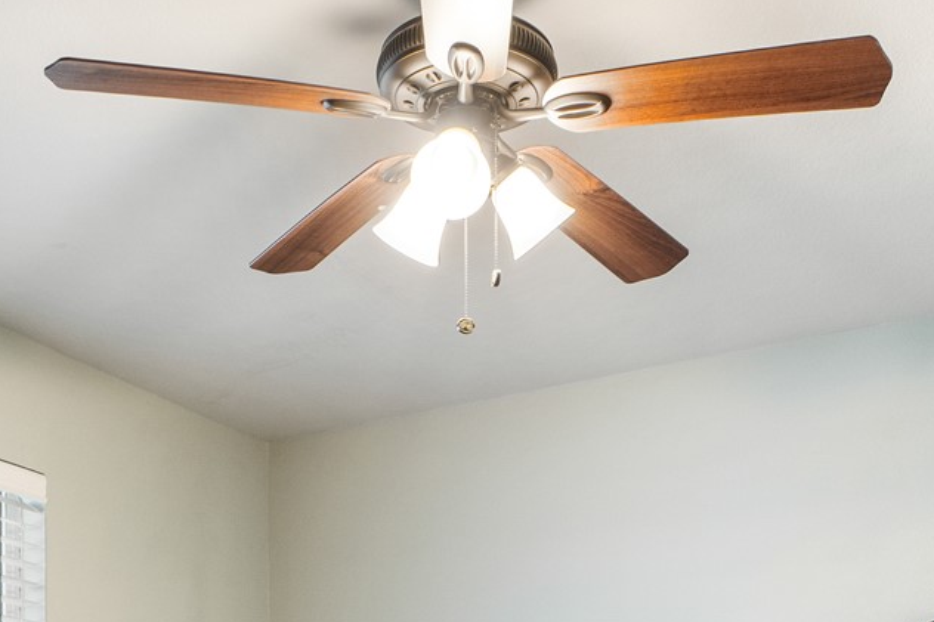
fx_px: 1426
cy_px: 920
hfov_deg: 36.2
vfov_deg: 21.0
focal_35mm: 55
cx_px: 439
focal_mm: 16
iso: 320
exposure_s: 1/13
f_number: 8
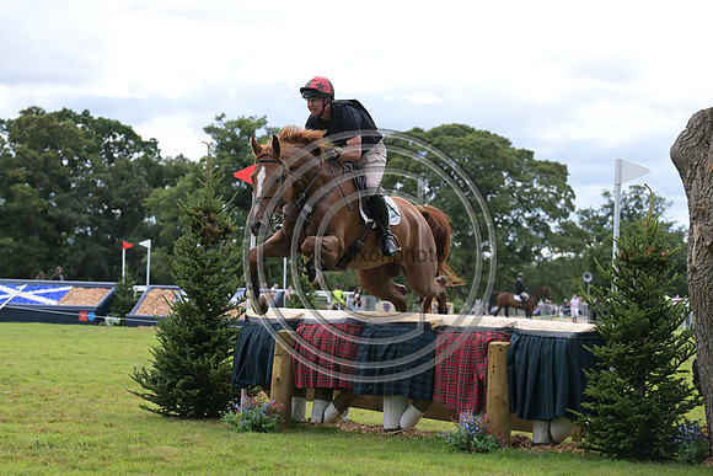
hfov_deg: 17.8
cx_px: 356
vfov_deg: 11.9
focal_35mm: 115
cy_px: 238
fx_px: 2278
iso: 720
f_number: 5.6
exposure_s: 1/1250
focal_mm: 115
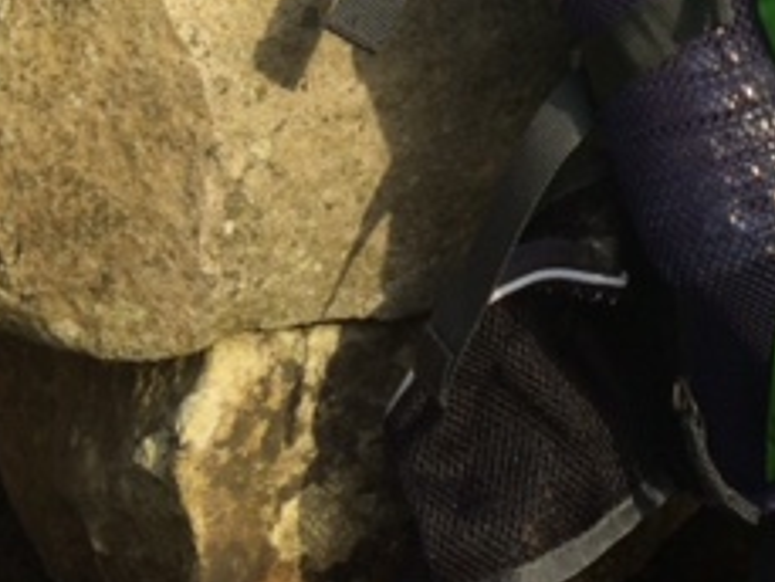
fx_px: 1814
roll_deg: +0.4
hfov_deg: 23.3
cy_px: -220
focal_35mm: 81
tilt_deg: -0.9
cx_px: 728
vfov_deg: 16.9
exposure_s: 1/641
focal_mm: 4.15
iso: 32
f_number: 2.2
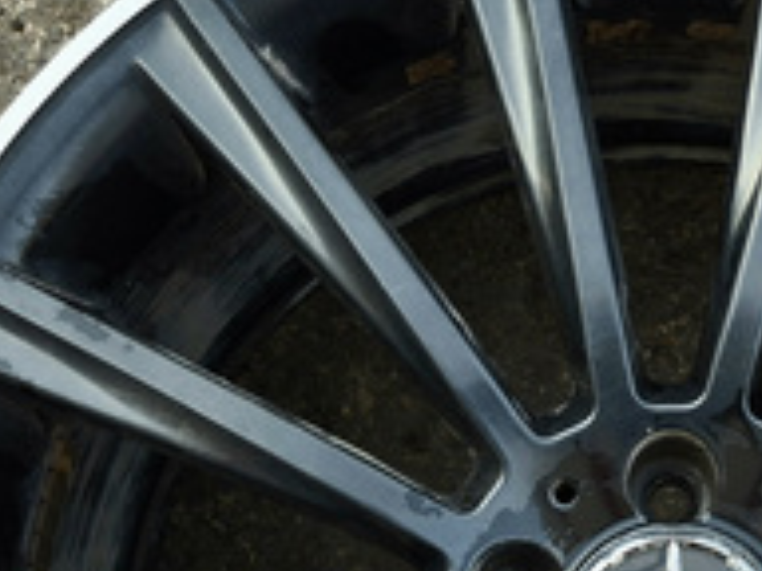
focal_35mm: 72
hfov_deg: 26.2
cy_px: 666
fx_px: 1585
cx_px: 671
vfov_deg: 19.4
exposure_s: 1/182
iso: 50
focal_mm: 5.4
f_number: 1.8
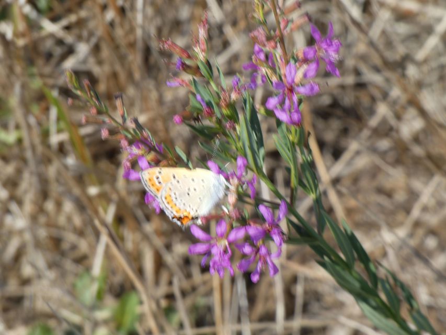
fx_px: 5515
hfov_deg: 4.6
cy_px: 168
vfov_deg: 3.5
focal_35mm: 428
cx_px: 223
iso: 80
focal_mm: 76.7
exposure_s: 1/100
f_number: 5.6
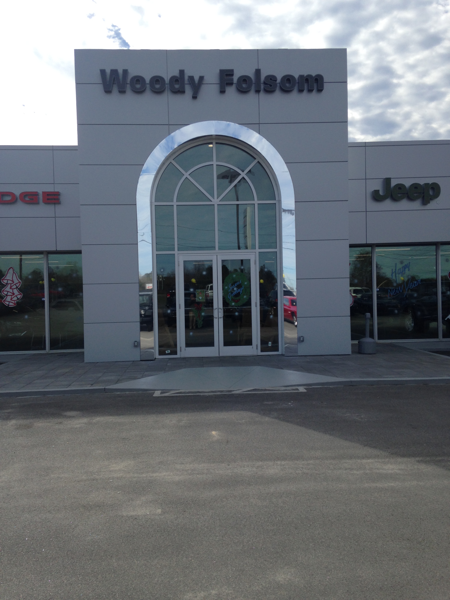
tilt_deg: -1.0
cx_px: 225
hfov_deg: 42.9
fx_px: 572
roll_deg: +1.9
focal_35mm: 33
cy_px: 300
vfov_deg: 55.4
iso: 50
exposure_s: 1/1808
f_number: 2.4
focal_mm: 4.12
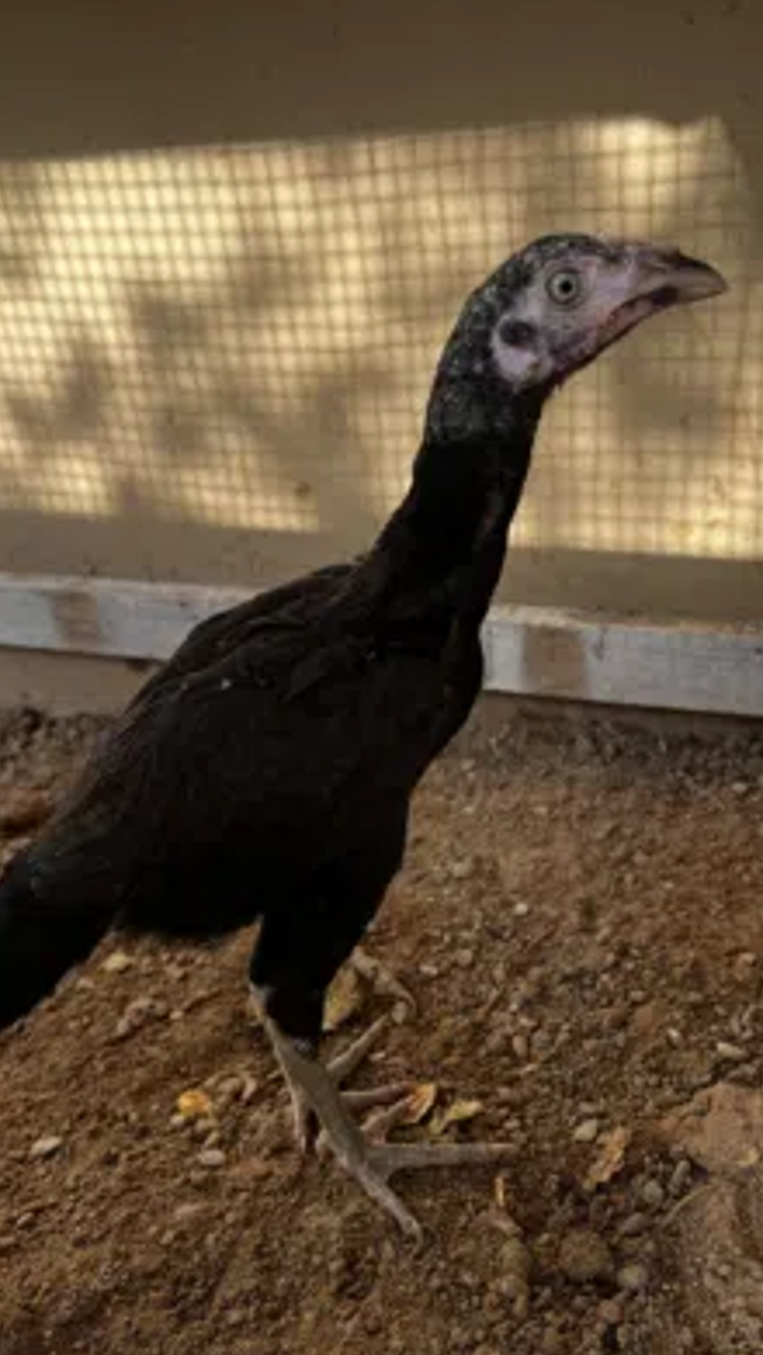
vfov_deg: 66.1
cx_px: 368
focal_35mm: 29
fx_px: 1043
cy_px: 676
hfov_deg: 40.2
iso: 50
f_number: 1.5
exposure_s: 1/421
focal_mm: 5.7
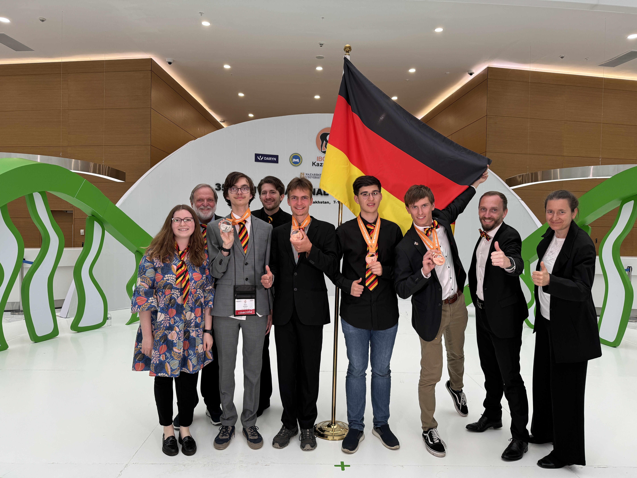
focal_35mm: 24
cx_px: 318
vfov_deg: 56.8
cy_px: 239
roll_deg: -0.6
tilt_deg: -1.5
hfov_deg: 71.6
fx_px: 442
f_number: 1.78
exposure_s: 1/100
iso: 125
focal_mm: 6.76
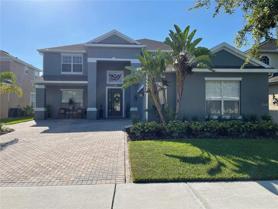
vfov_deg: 53.1
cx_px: 139
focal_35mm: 26
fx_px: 209
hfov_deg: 67.3
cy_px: 104
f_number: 1.6
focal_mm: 4.2
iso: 32
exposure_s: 1/3205
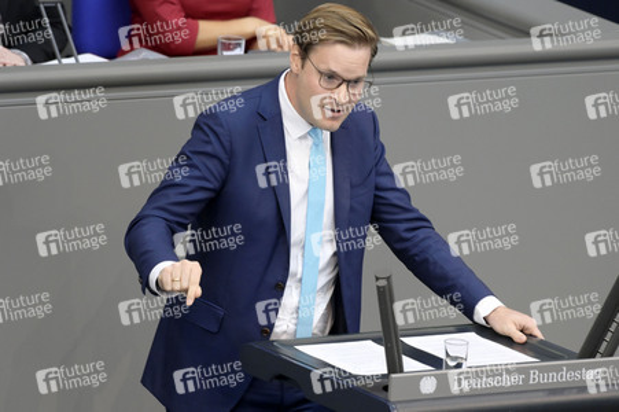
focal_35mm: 390
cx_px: 310
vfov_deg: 3.5
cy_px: 206
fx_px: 6701
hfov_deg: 5.3
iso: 8000
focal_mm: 390
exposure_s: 1/320
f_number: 5.6
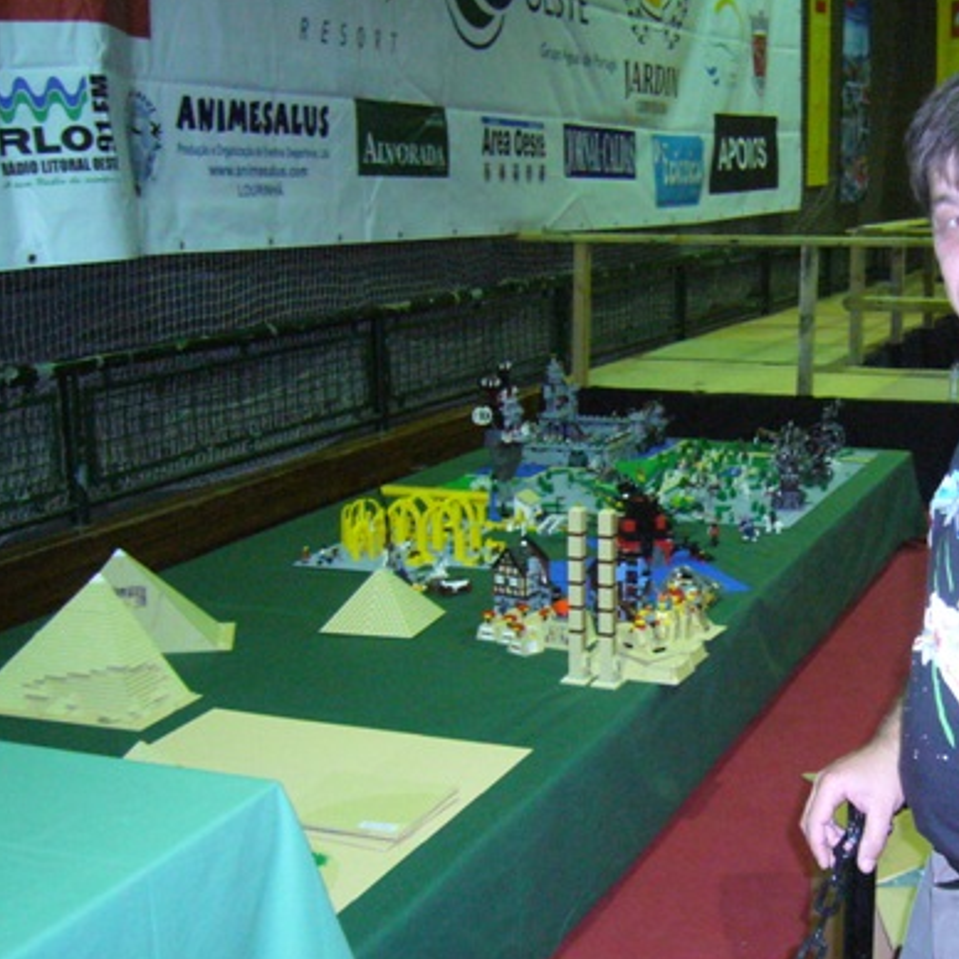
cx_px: 620
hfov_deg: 33.2
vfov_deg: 33.4
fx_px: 1599
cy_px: 536
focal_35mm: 51
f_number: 2.8
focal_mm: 5.8
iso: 400
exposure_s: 1/30
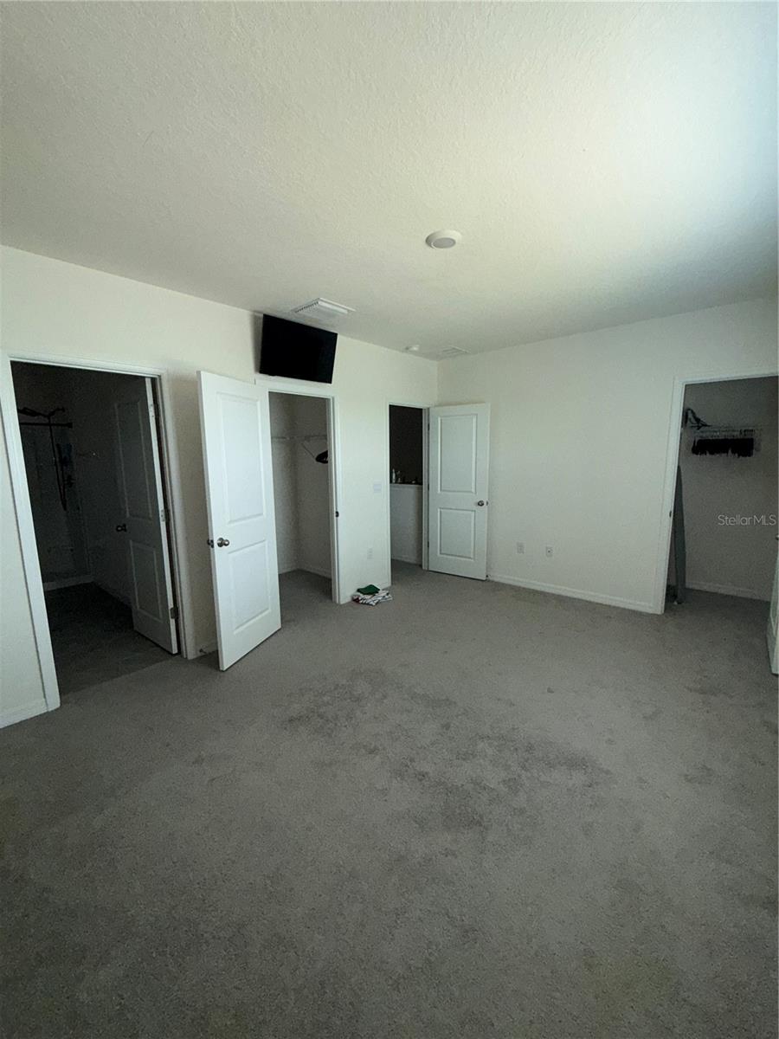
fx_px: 420
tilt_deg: -8.7
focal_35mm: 14
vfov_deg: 102.1
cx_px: 390
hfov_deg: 85.7
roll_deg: +0.2
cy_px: 520
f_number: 2.2
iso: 160
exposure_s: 1/110
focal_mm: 2.22
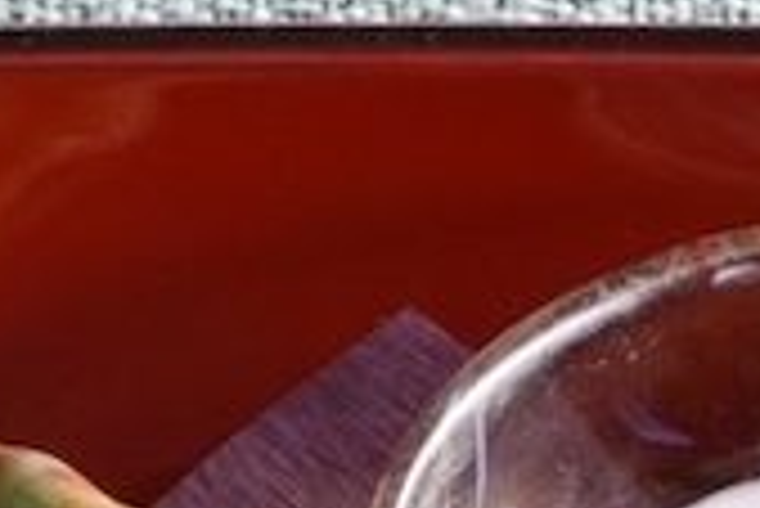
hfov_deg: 4.7
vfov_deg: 3.1
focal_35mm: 437
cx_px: -94
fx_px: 9224
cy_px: 1086
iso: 800
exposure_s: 1/25
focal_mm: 41
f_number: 16
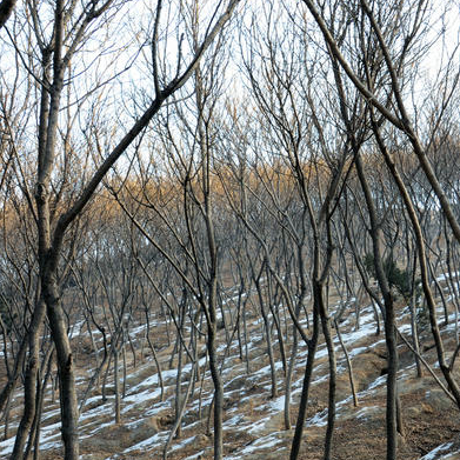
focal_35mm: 52
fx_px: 782
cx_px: 355
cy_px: 278
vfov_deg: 32.7
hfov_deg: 32.1
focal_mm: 20
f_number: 11
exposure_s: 1/25
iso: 100
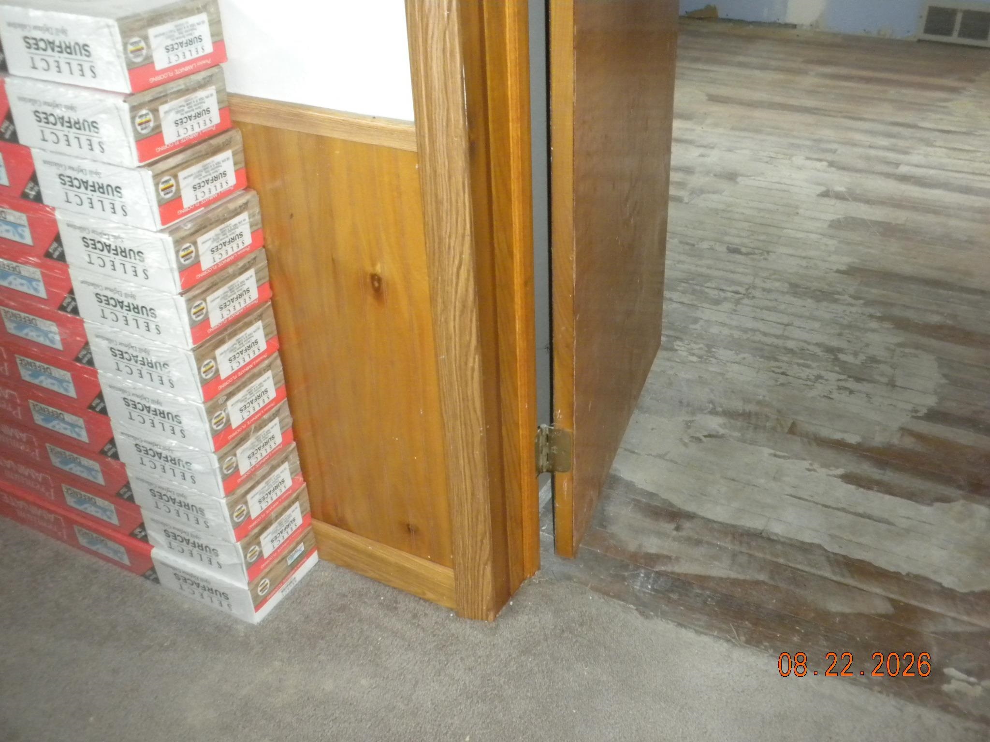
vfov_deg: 38.7
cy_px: 371
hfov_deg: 50.1
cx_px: 495
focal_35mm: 37
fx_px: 1058
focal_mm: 6.6
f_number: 3.5
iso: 400
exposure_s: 1/30
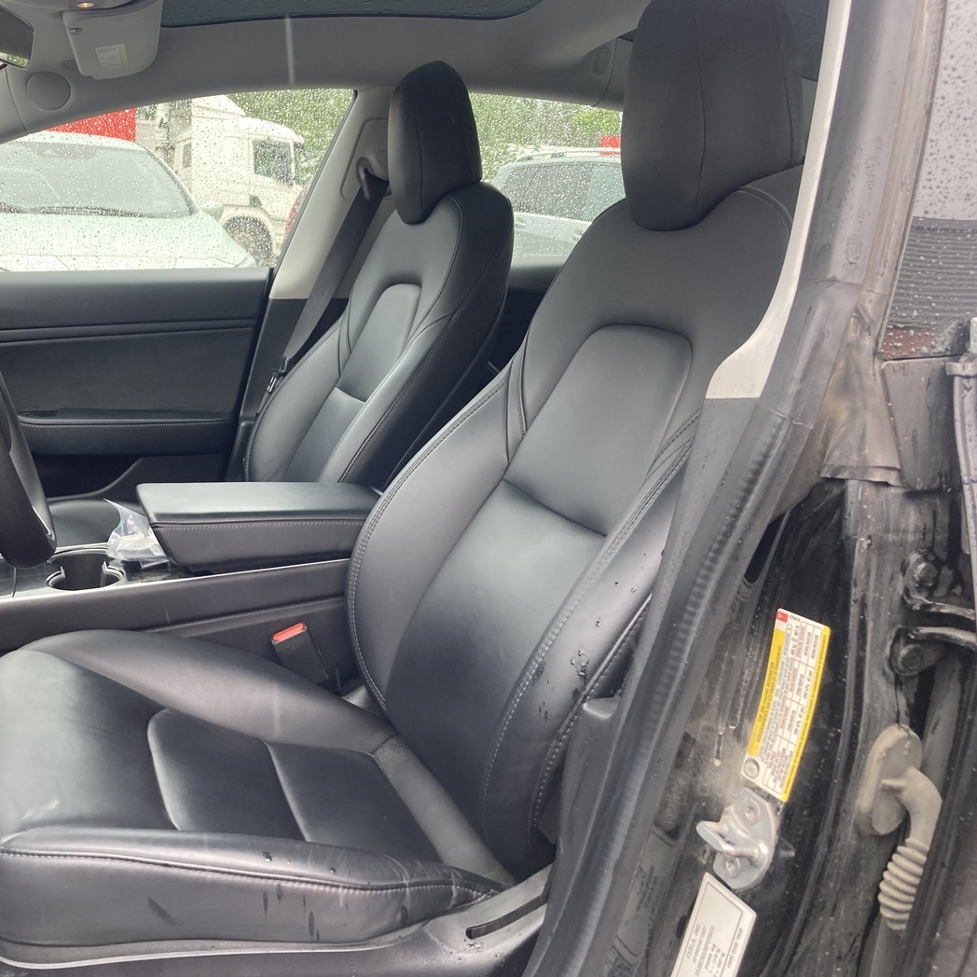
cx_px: 314
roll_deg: -1.0
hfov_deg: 47.5
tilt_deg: -11.1
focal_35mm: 34
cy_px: 485
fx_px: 1086
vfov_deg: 48.5
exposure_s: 1/121
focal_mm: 3.99
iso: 40
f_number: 1.8
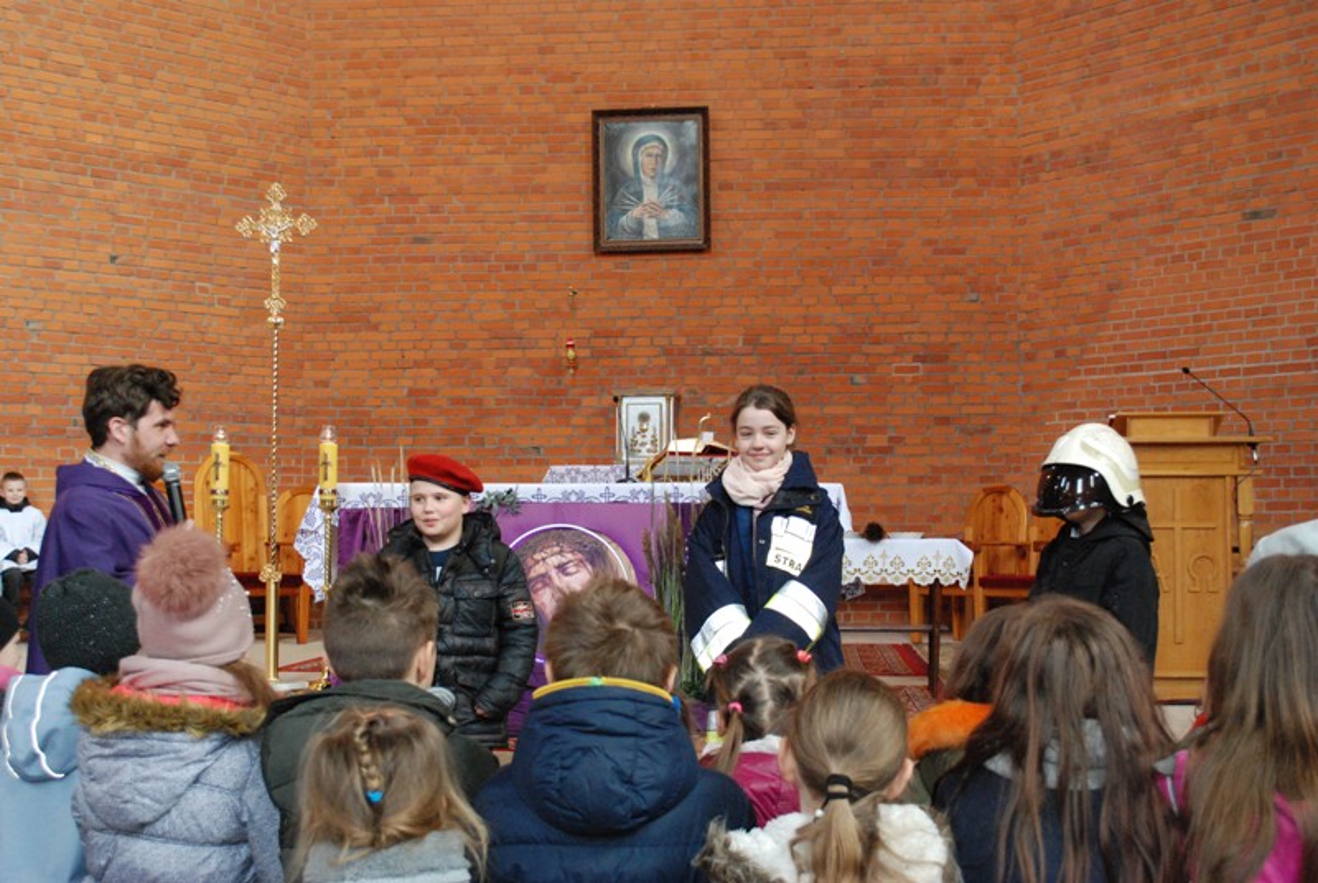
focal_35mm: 45
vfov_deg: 30.0
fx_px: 1650
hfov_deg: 43.5
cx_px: 659
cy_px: 442
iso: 1600
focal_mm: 30
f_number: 5.6
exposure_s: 1/100
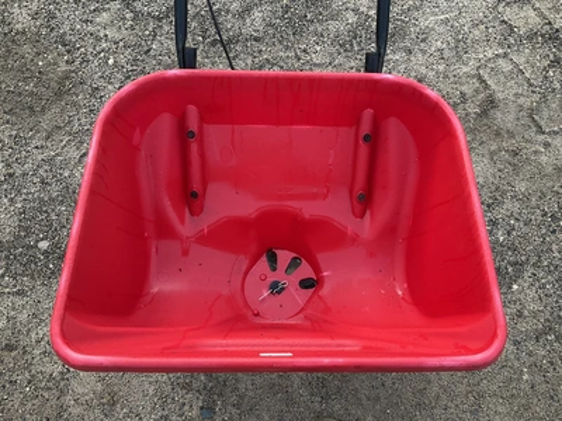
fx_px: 471
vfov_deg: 48.2
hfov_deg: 61.7
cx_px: 281
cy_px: 210
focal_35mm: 29
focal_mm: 3
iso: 64
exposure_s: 1/83
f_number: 1.8
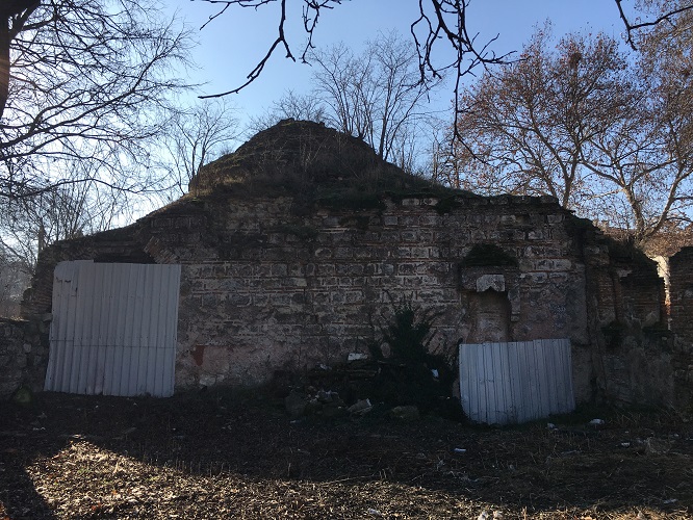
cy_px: 260
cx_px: 346
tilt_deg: +9.7
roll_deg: +1.0
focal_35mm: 29
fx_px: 581
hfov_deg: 61.6
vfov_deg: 48.3
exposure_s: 1/1304
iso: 25
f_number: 2.2
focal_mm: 4.15
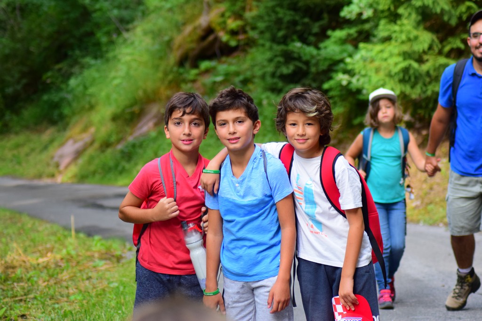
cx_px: 241
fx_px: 2008
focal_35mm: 150
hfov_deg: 13.7
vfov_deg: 9.2
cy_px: 160
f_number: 4.5
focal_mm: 100
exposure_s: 1/640
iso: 800
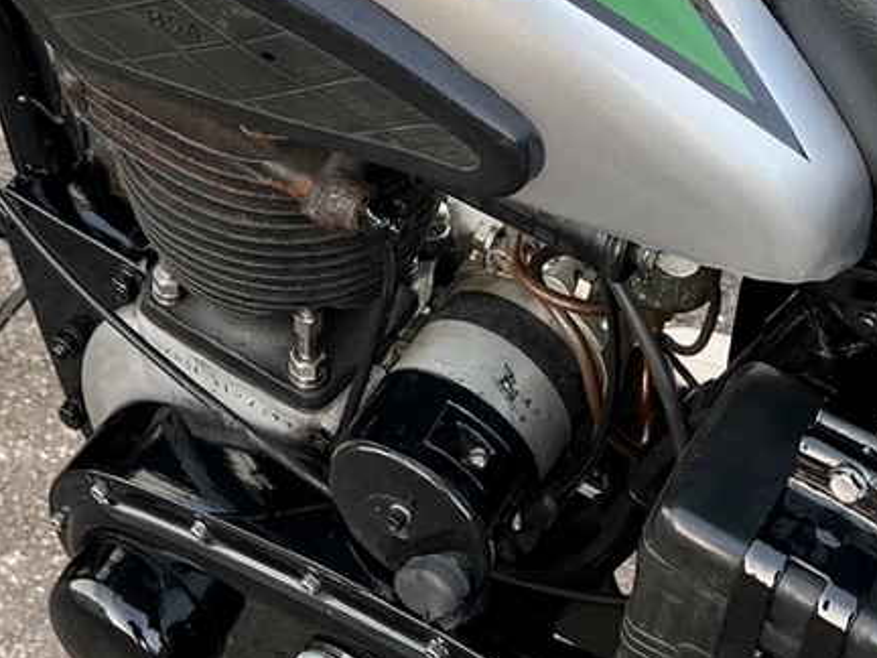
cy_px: -242
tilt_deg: -33.7
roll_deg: +3.3
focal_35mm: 77
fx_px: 1951
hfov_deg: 24.8
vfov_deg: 17.7
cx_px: 126
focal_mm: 5.7
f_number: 1.5
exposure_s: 1/121
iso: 50
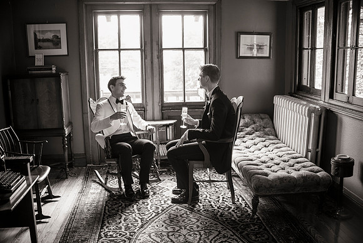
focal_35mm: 35
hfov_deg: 54.4
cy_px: 122
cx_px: 182
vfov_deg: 37.9
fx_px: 353
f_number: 2.8
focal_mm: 35
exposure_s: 1/40
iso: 400
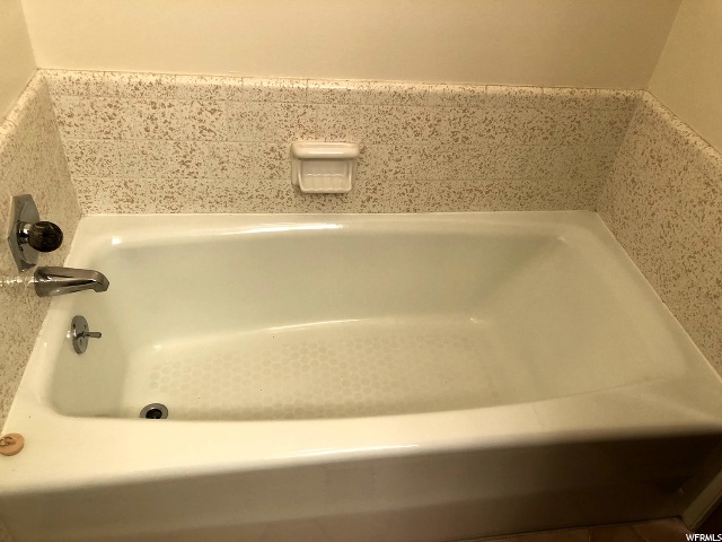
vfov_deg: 49.7
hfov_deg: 63.4
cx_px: 361
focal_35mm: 28
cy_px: 271
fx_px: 584
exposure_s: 1/17
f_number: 1.8
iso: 40
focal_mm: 3.99
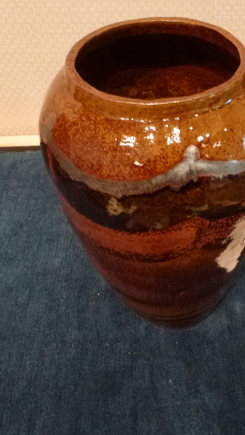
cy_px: 218
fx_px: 404
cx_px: 213
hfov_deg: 32.3
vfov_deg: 56.6
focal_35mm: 35
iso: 400
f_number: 3.3
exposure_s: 1/10
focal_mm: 4.3
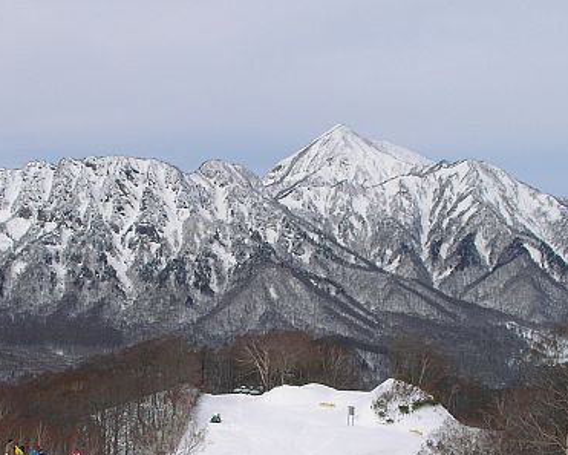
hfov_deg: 29.5
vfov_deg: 23.6
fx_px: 1076
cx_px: 236
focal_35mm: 64
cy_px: 339
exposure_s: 1/312
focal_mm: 5.8
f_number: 6.7
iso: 50
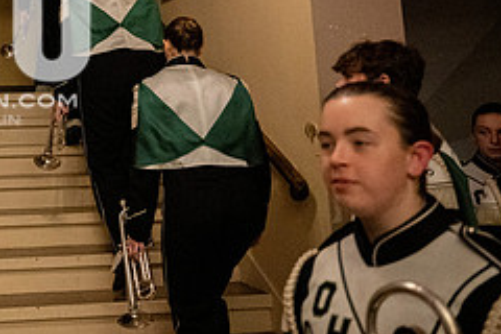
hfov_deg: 30.4
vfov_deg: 22.7
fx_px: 807
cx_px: -67
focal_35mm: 58
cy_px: 26
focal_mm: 24
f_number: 2.8
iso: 10000
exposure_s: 1/500
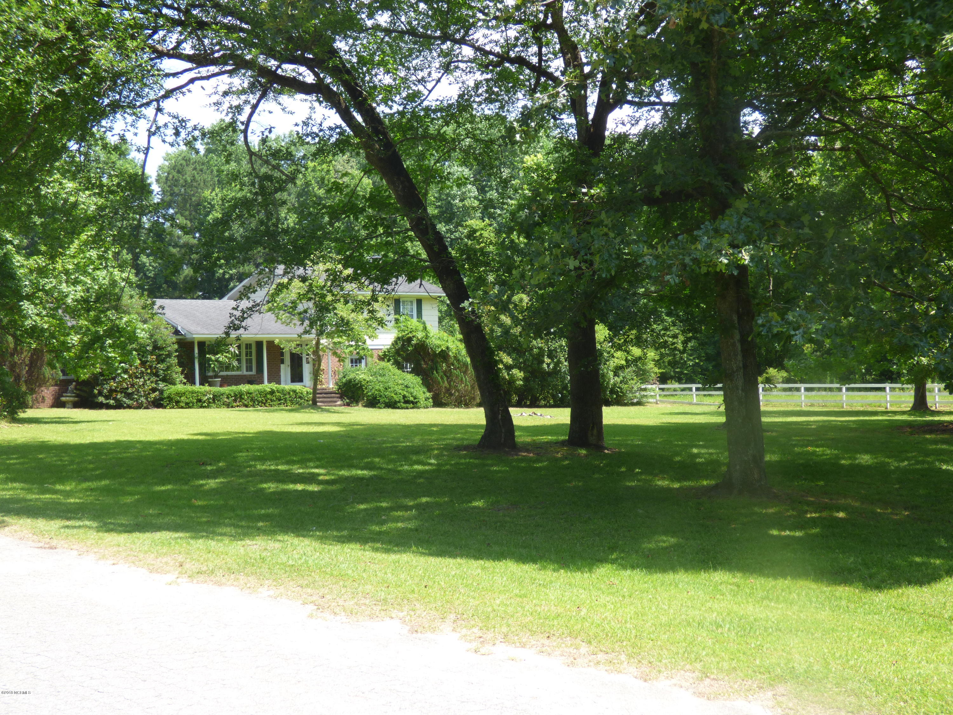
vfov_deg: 31.5
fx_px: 1266
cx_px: 476
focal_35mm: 46
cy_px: 358
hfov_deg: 41.2
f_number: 3.8
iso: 100
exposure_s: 1/250
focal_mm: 8.24
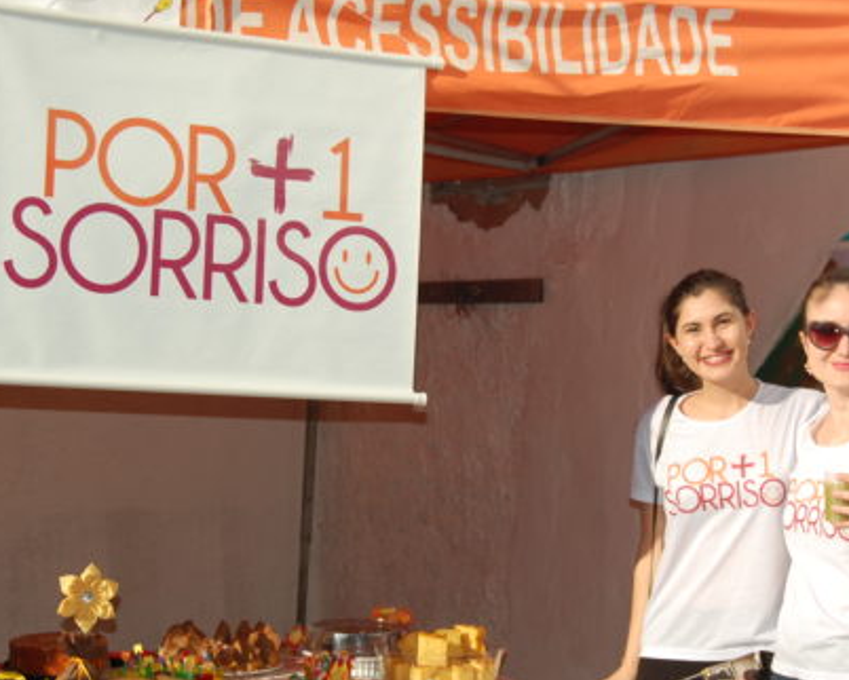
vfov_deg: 18.3
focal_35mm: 84
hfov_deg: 22.7
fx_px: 2112
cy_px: 380
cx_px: 486
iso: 200
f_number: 8
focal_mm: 40
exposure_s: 1/500
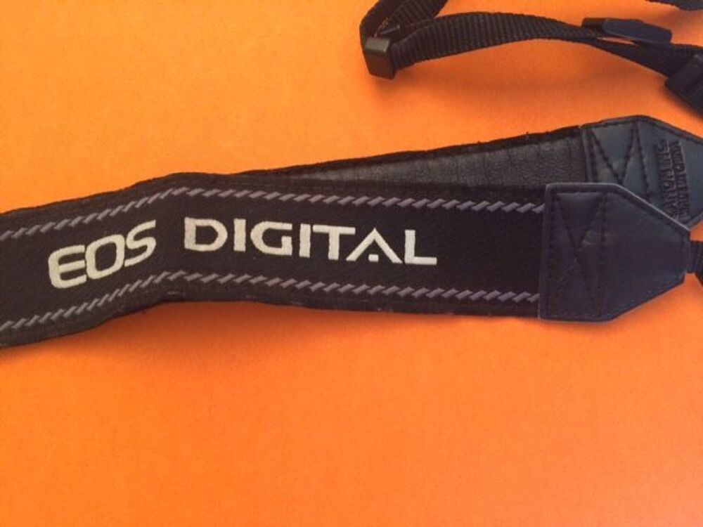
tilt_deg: -83.6
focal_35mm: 29
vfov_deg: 48.2
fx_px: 589
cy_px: 264
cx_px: 352
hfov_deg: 61.7
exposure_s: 1/20
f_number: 2.2
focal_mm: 4.15
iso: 320
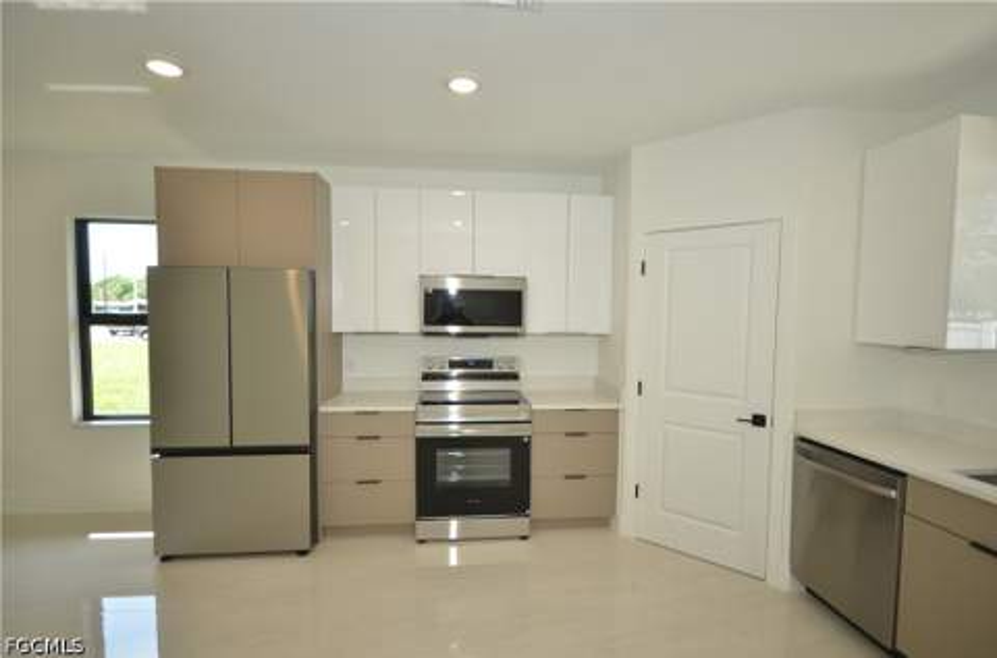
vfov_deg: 69.3
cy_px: 329
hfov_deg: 92.6
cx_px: 498
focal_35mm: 17
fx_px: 476
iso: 200
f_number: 4.5
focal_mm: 11.5
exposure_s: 1/80
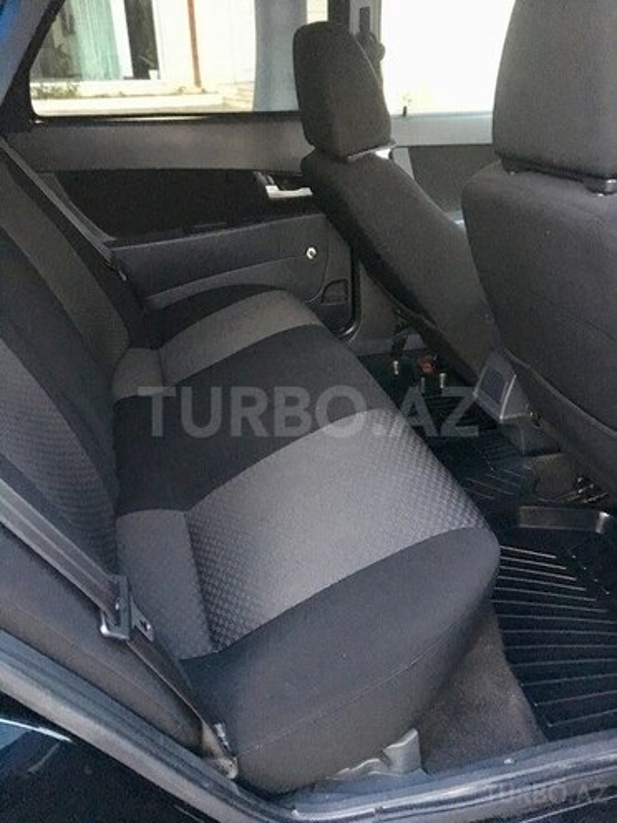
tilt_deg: -27.8
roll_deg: +0.7
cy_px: 412
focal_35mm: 29
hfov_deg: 48.2
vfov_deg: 61.7
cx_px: 308
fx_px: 689
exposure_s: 1/17
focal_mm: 4.15
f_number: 2.2
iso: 320
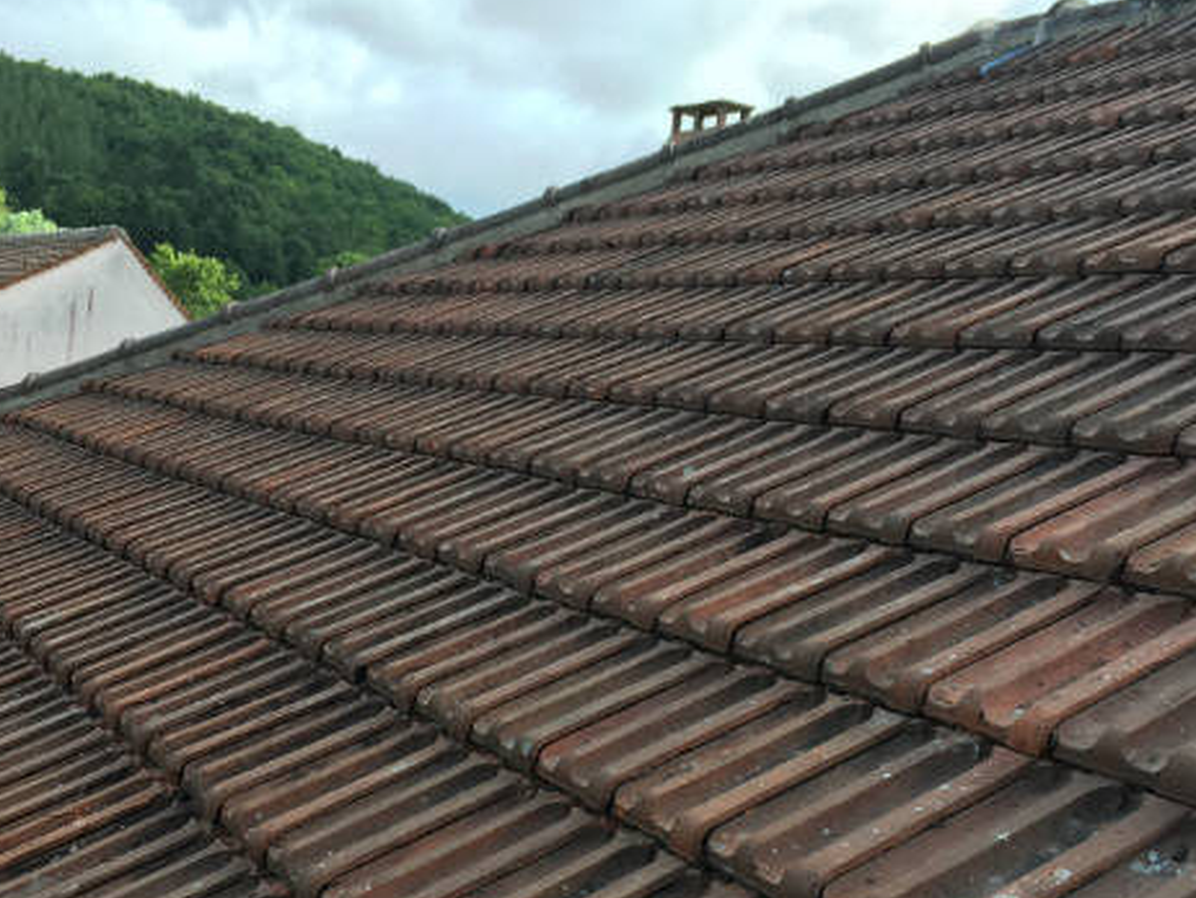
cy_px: 670
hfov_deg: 41.2
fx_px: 1590
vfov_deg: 31.0
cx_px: 576
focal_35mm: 46
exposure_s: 1/409
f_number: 2.2
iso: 25
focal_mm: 4.2
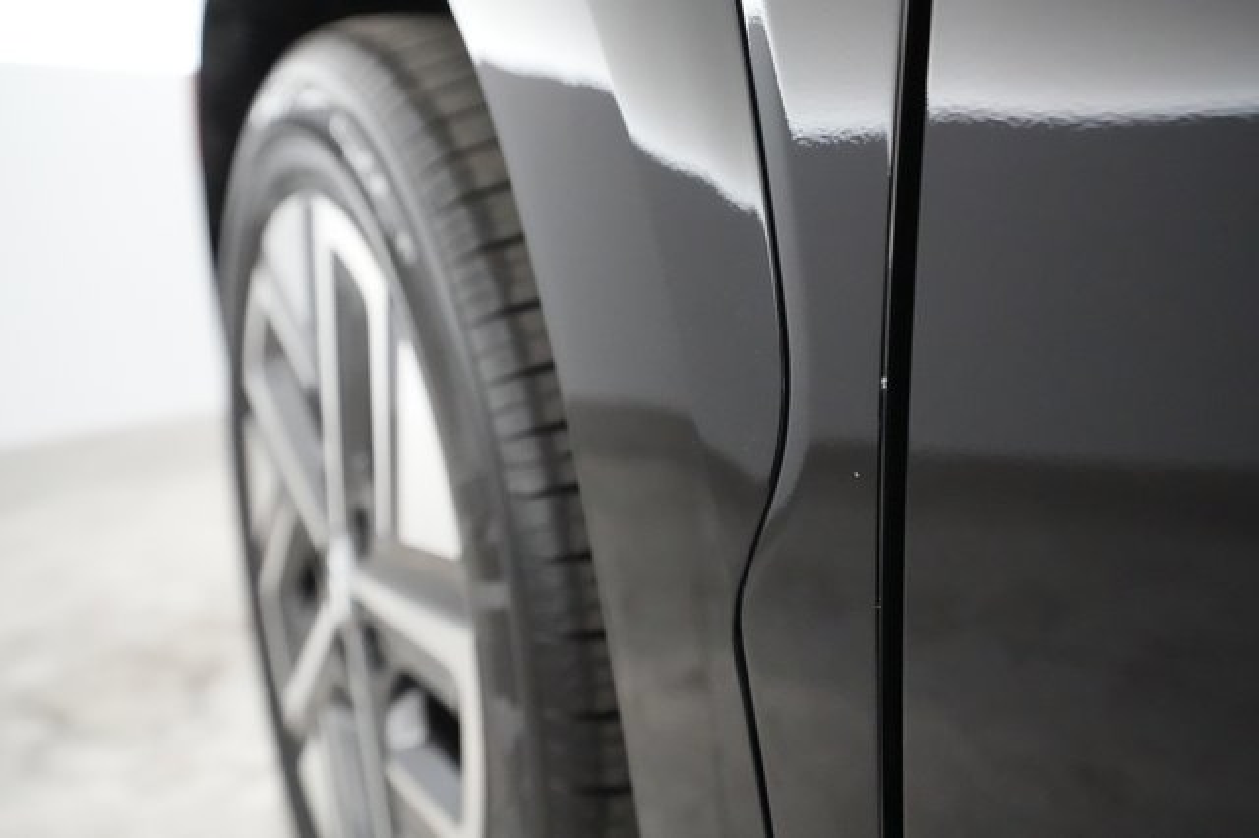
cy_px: 419
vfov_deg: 46.4
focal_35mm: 28
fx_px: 979
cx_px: 630
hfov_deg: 65.5
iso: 20000
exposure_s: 1/200
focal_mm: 28
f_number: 5
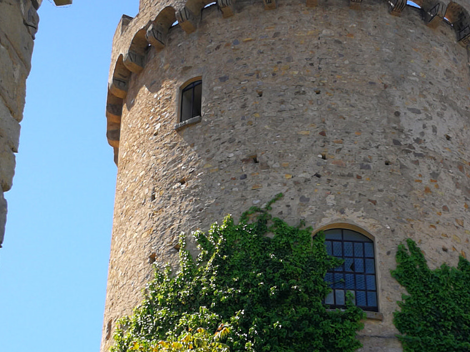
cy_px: 306
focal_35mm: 66
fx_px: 896
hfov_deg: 29.3
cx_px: 292
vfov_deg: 21.8
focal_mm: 3.95
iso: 50
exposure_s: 1/606
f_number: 4
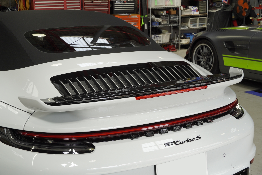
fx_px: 382
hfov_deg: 37.8
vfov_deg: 25.8
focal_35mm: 52
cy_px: 88
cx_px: 131
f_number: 6.3
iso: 200
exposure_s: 1/60
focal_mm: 35
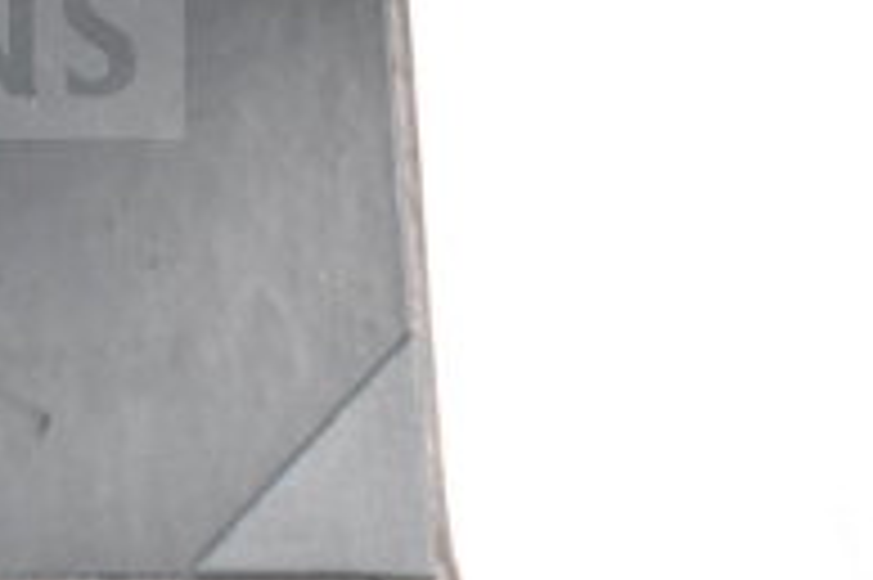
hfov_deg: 18.1
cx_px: -324
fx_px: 2520
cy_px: -218
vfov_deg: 12.6
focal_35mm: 104
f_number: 5.6
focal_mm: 22
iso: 6400
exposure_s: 1/125
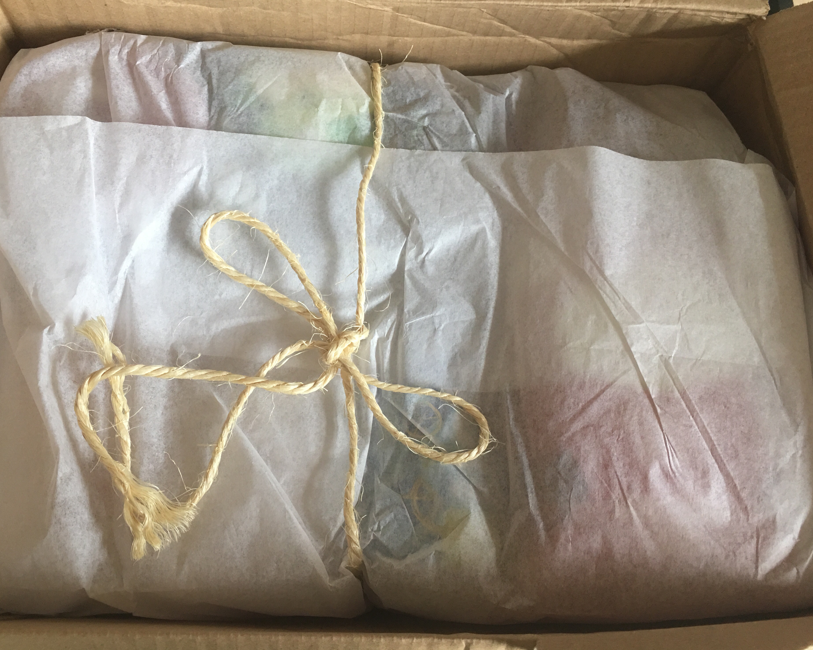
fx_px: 746
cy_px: 322
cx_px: 374
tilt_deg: -69.2
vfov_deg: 47.1
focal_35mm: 31
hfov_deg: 57.1
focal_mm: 4.15
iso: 64
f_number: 2.2
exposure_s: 1/17
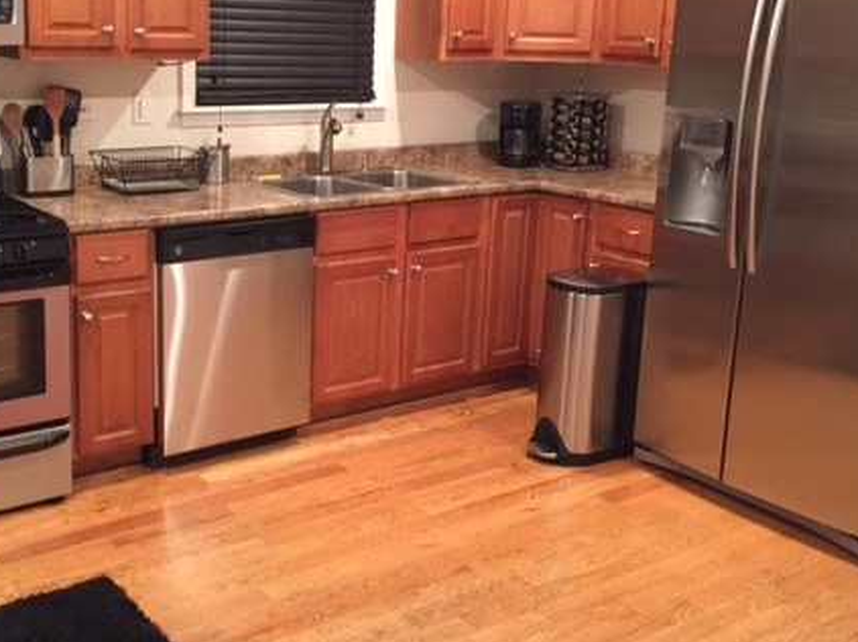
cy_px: 268
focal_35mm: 44
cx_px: 329
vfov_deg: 32.8
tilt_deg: -12.6
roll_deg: -2.6
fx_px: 1090
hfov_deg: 42.7
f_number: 2.2
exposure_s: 1/10
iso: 125
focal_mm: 4.15
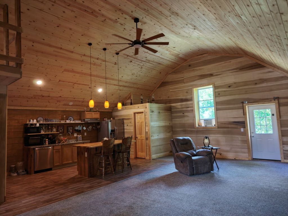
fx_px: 200
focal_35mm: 24
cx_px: 144
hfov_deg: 71.6
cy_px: 108
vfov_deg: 56.8
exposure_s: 1/15
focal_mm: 8.67
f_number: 1.8
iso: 170
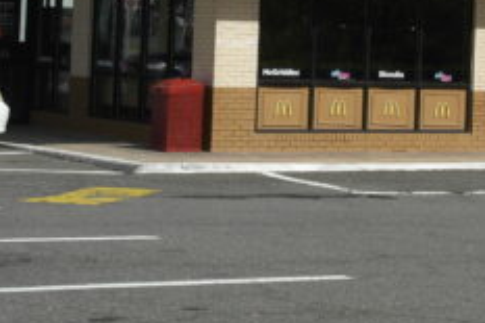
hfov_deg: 14.3
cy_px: -98
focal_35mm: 142
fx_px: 1912
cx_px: 429
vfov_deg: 9.5
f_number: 8
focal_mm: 28
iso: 100
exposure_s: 1/400
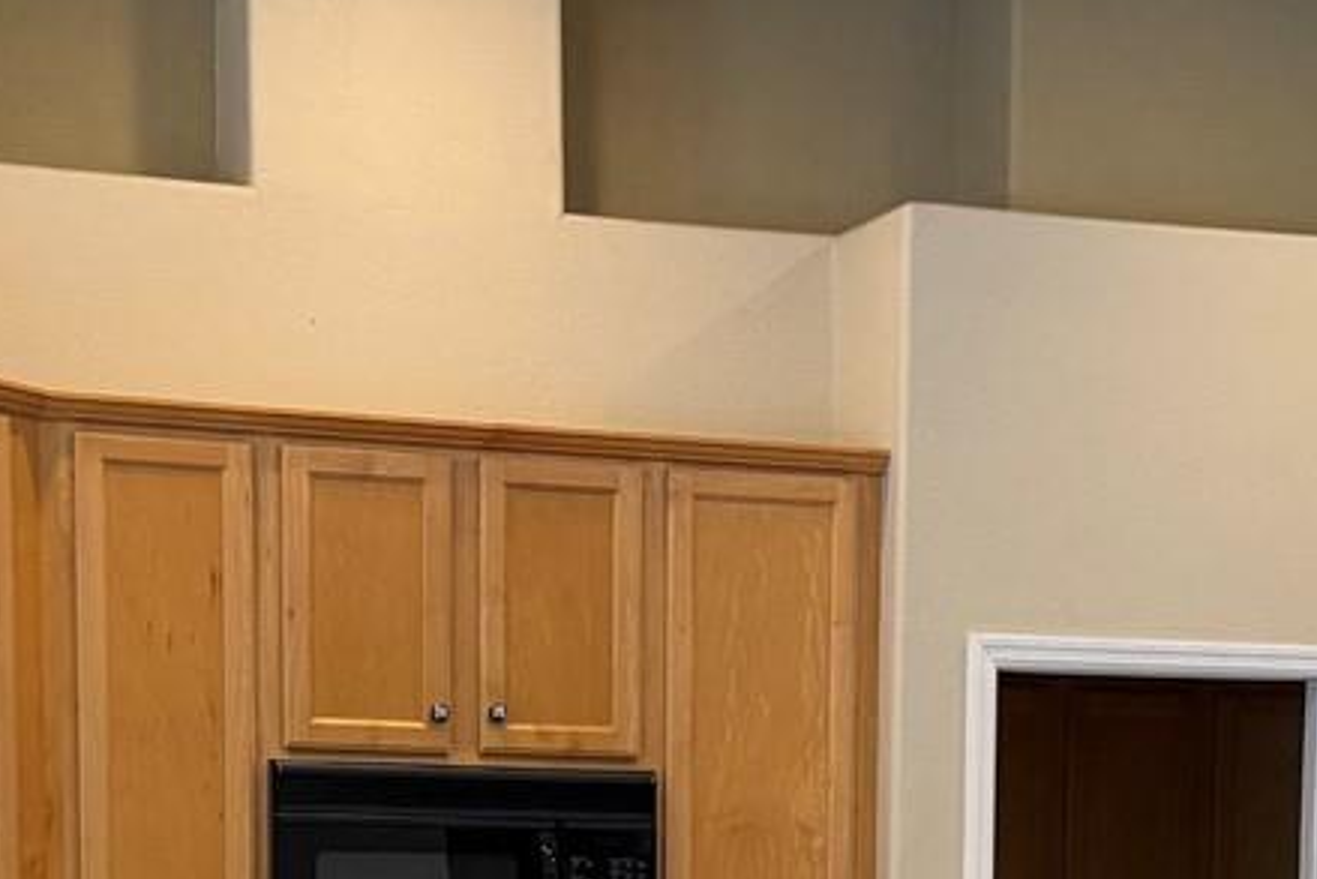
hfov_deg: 22.3
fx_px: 3330
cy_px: 1197
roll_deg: -2.0
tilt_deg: -5.4
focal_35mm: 91
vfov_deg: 14.3
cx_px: 843
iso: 320
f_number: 1.78
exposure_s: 1/120
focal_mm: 6.76
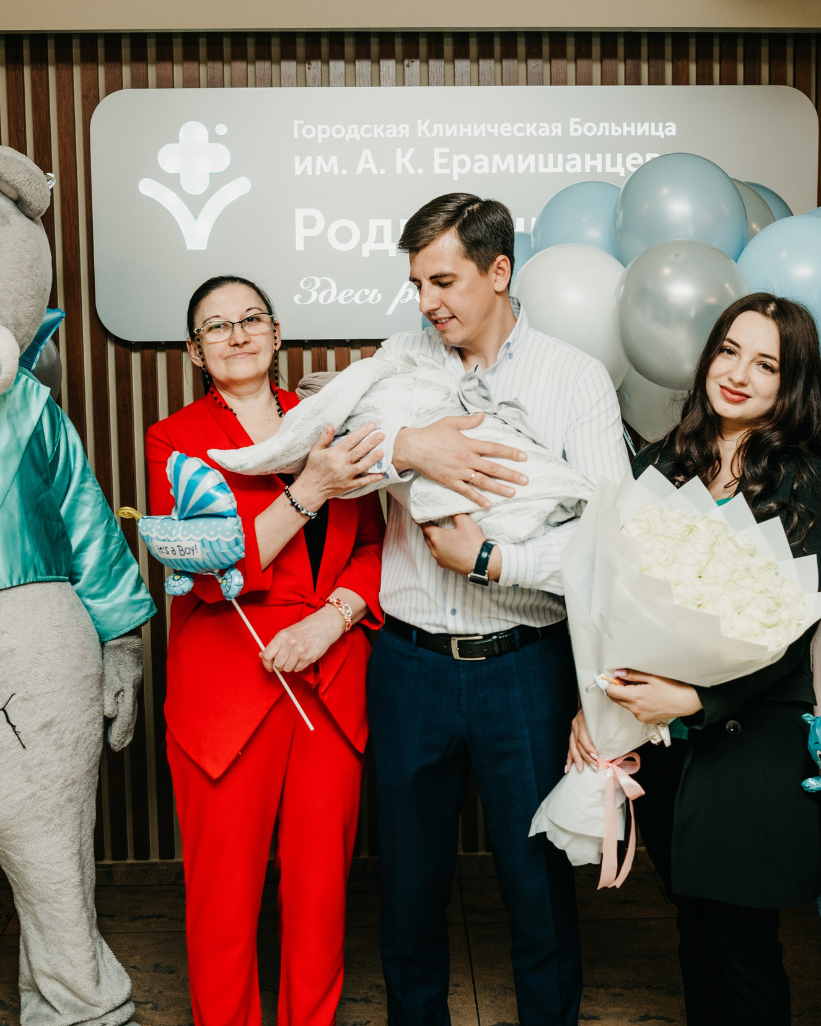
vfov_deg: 39.5
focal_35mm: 47
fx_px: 1427
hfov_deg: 32.1
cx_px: 416
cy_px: 472
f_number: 4
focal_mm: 30
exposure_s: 1/160
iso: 200
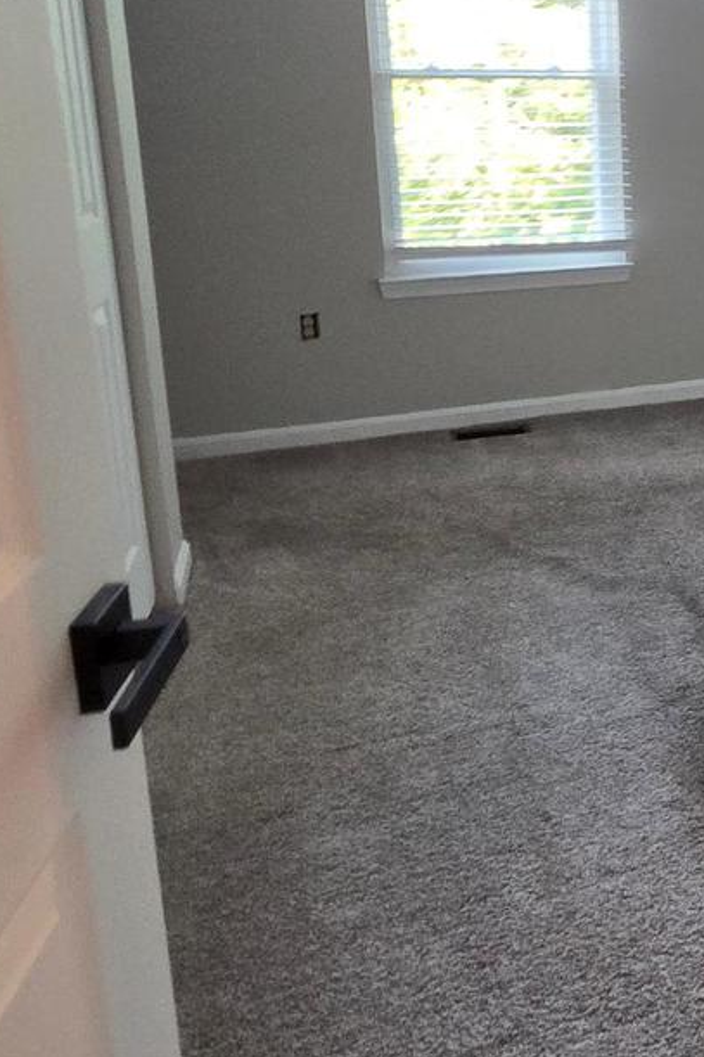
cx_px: 806
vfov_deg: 53.8
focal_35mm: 34
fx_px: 998
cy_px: 292
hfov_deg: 33.1
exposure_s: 1/60
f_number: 2.2
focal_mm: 2.2
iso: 400
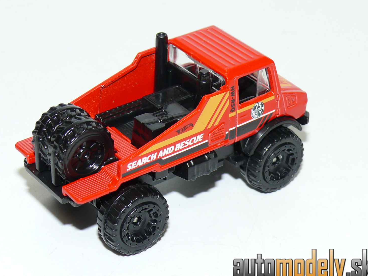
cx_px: 172
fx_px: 1084
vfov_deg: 14.5
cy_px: 134
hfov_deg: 19.3
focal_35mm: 102
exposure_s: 1/30
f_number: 4
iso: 100
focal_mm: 12.7
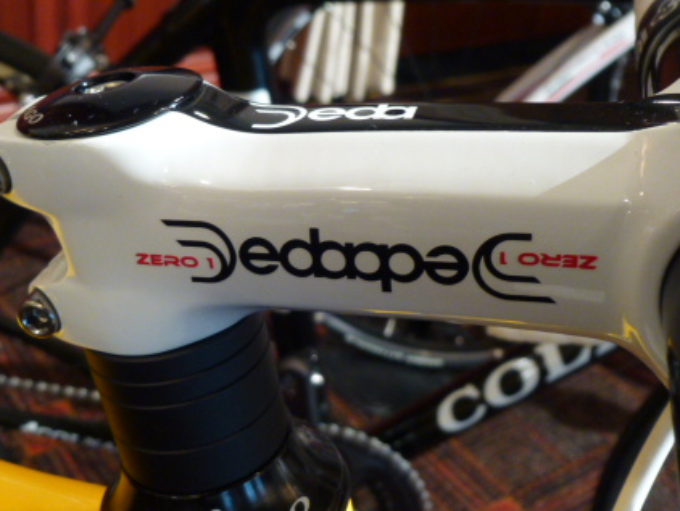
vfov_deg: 30.9
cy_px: 282
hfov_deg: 40.3
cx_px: 285
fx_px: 924
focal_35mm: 47
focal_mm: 5.6
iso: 400
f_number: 3.4
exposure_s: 1/15
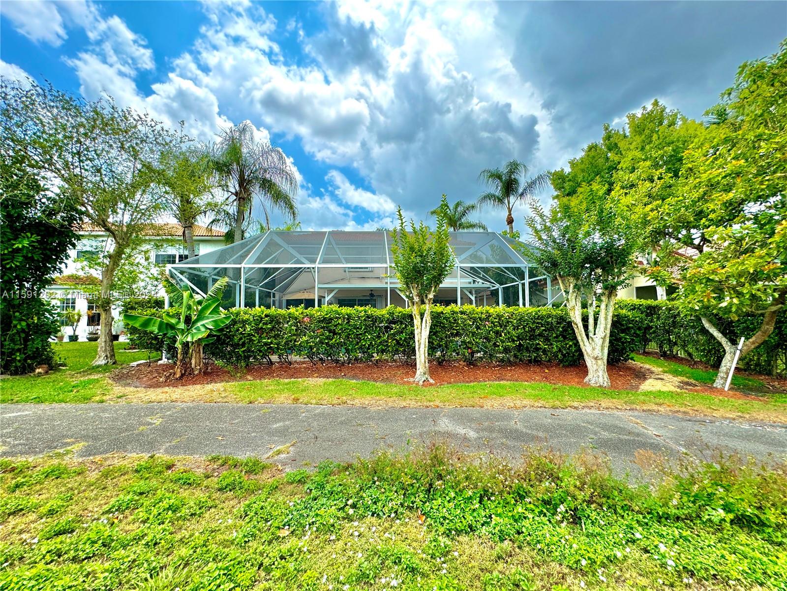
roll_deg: -0.1
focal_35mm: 14
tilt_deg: +2.9
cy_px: 296
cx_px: 394
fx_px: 318
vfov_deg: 85.7
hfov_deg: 102.1
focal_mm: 2.22
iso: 50
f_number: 2.2
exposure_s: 1/1160
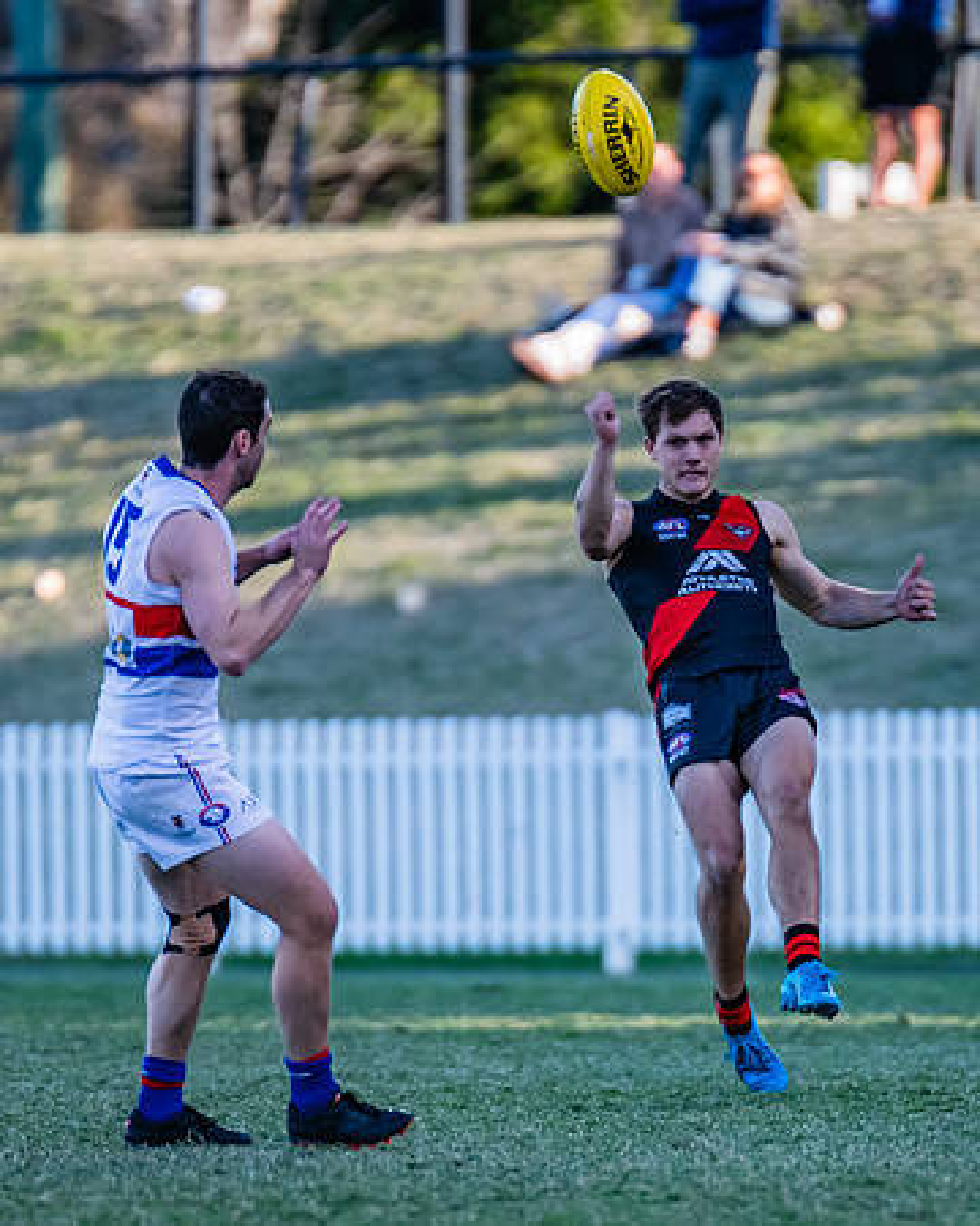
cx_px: 731
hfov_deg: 1.8
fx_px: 30451
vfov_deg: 2.3
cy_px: 814
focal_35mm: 840
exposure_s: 1/1600
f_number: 4
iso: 800
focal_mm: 420
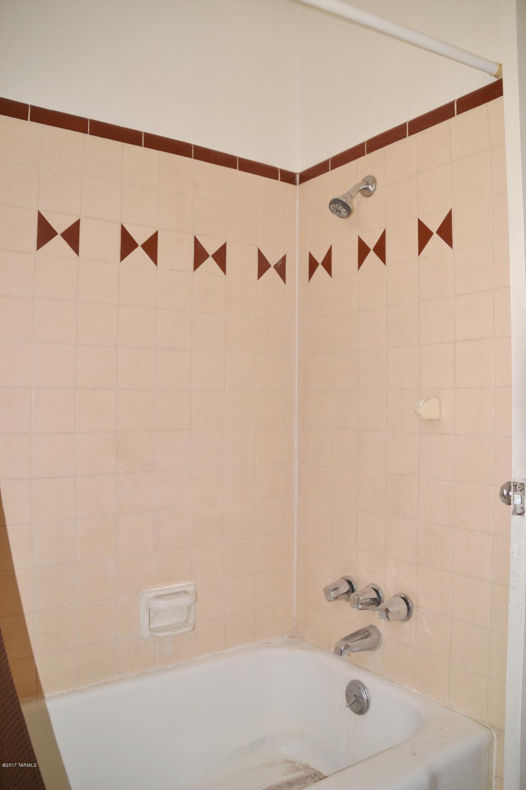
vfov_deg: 67.4
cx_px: 263
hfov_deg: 47.9
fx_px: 592
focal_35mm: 27
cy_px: 395
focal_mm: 18
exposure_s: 1/60
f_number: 3.5
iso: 100
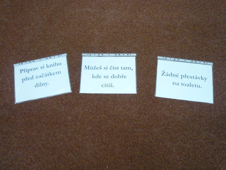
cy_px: 85
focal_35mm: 25
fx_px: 163
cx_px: 113
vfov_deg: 54.9
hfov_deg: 69.4
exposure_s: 1/30
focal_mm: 4.4
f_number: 2.8
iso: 320
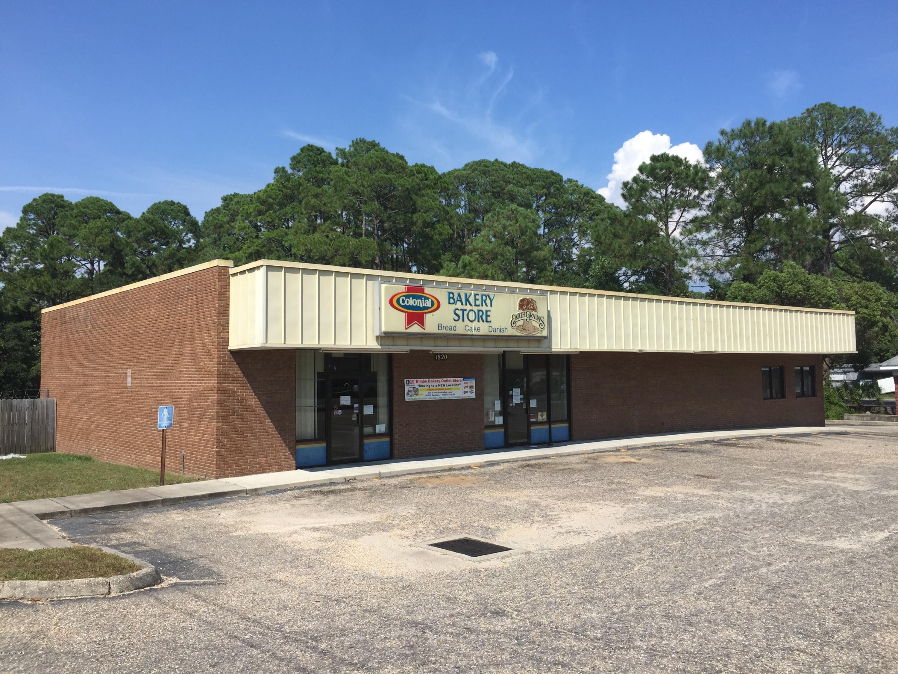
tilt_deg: +2.0
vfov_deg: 48.2
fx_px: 752
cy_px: 337
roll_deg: -0.1
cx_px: 449
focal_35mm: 29
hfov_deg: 61.7
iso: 32
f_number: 2.2
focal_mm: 4.15
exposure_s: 1/2326
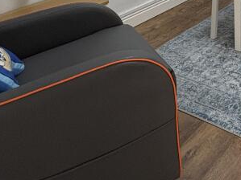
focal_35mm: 48
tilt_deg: -9.2
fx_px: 334
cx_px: 276
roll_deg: +0.9
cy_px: -76
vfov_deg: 24.7
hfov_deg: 33.6
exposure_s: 1/99
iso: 200
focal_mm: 2.22
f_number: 2.2
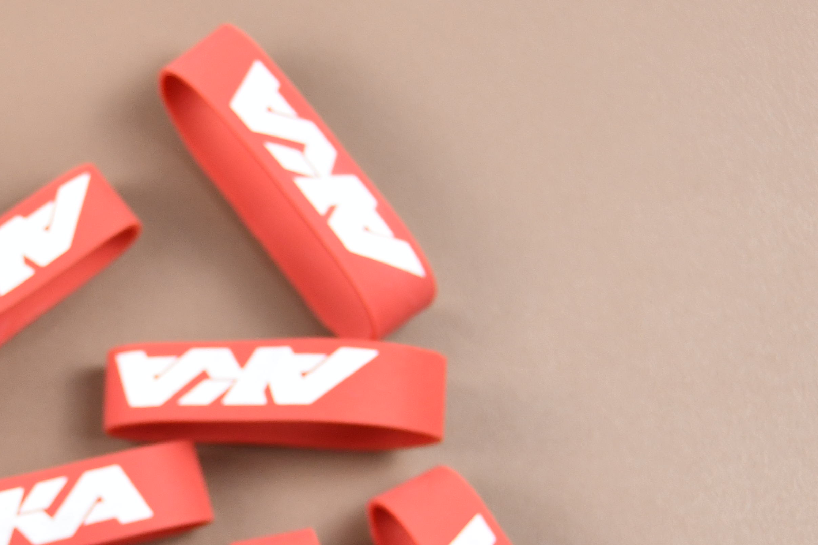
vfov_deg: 12.3
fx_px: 2522
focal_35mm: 111
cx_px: 37
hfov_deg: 18.0
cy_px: 484
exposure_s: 1/250
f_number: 4.5
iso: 1000
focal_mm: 32
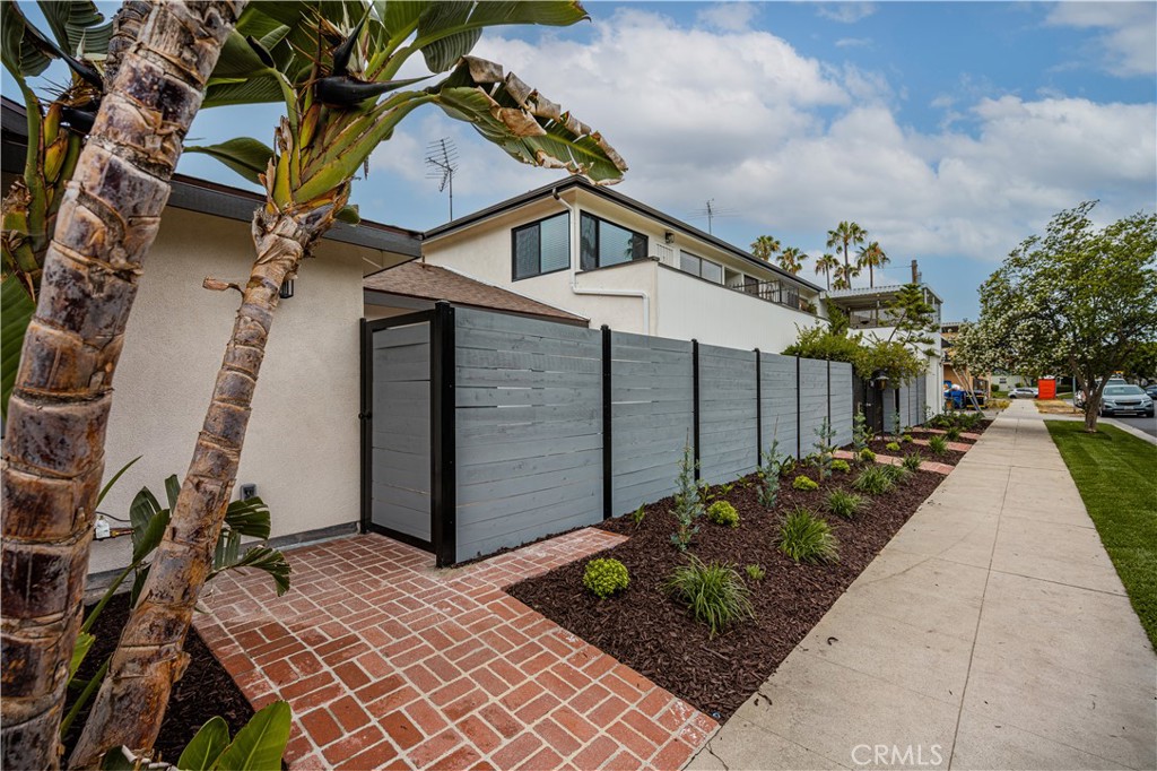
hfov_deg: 98.6
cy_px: 386
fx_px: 498
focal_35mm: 16
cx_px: 578
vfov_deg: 75.5
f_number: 6.3
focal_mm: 15.5
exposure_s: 1/640
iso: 125
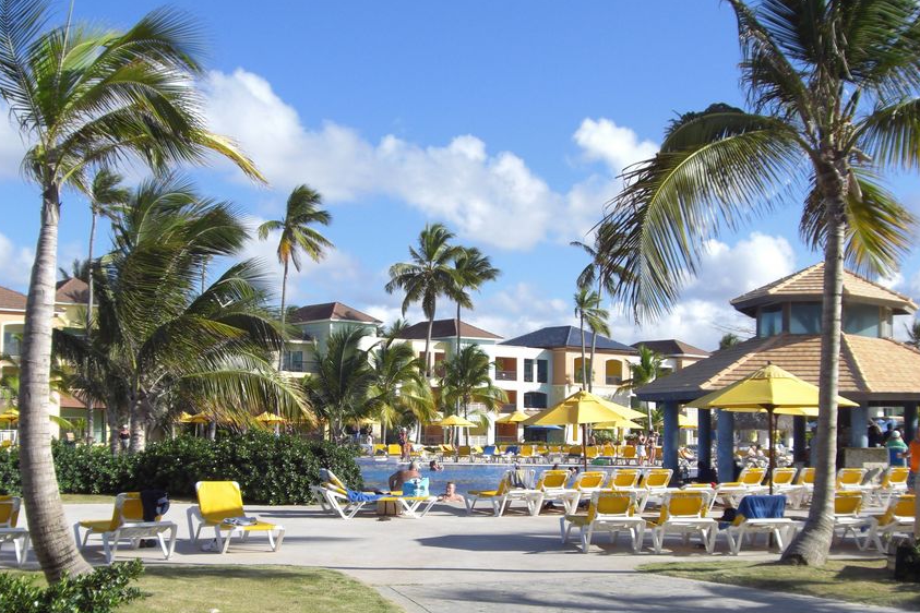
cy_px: 377
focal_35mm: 48
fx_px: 1227
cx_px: 459
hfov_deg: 41.1
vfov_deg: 28.0
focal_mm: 6.2
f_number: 8
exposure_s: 1/125
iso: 64
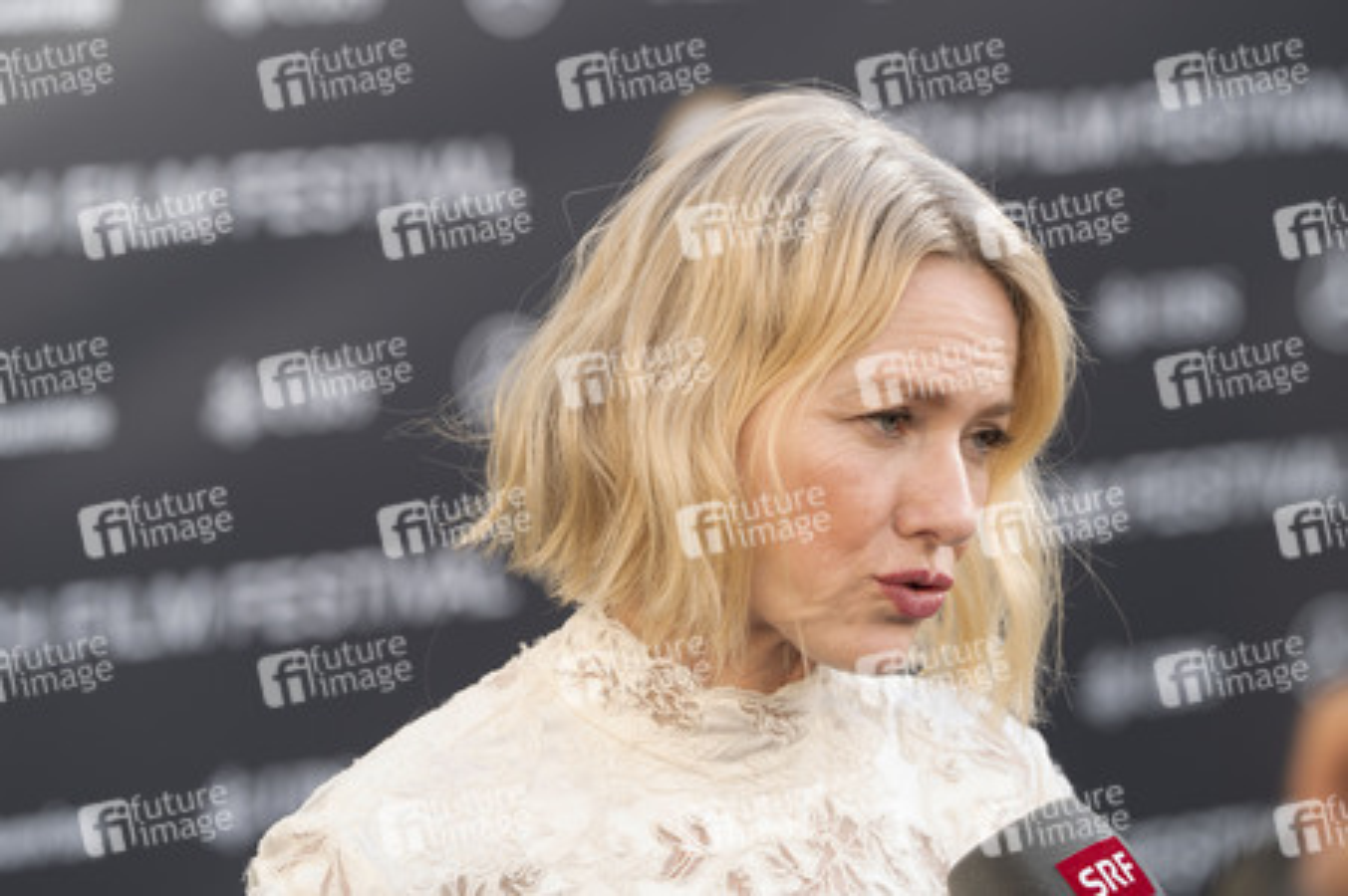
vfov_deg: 6.9
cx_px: 674
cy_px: 448
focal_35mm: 200
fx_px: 7483
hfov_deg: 10.3
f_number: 5.6
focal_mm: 200
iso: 800
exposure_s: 1/400
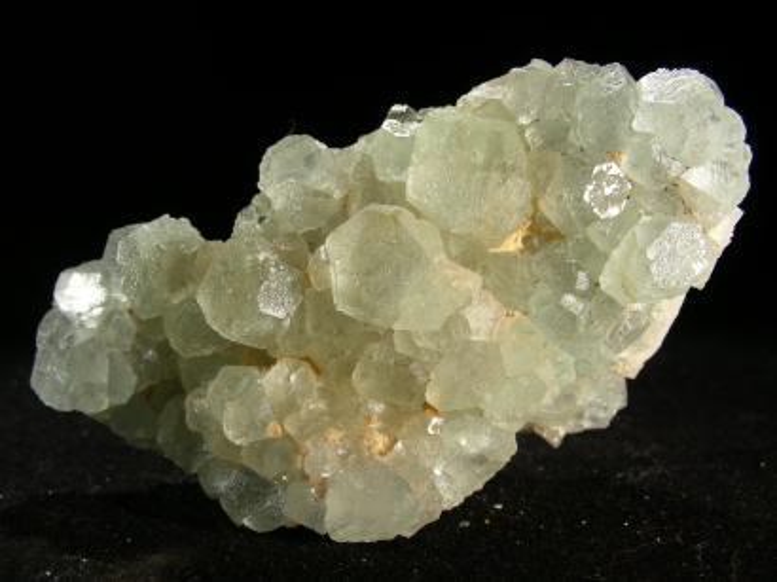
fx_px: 852
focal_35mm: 38
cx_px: 388
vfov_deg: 37.7
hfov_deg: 49.0
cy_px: 291
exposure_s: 1/68.3
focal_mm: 6.3
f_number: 3.5
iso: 50
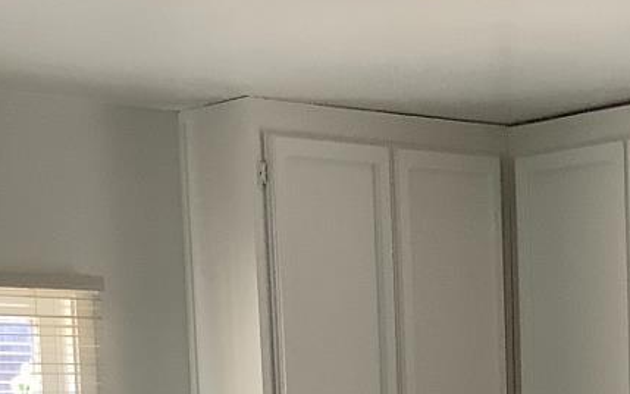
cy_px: 576
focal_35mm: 115
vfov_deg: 11.0
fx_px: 1974
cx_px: 626
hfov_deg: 17.7
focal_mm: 3.3
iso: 80
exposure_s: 1/100
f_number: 2.4
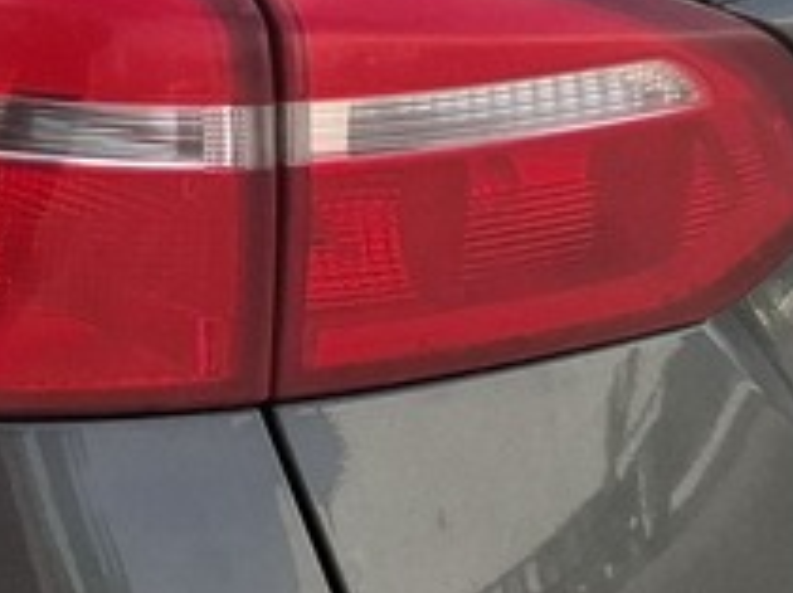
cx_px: -804
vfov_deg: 9.4
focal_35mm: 158
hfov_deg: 11.3
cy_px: 170
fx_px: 3615
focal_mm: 5.54
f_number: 1.8
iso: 50
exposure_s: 1/985
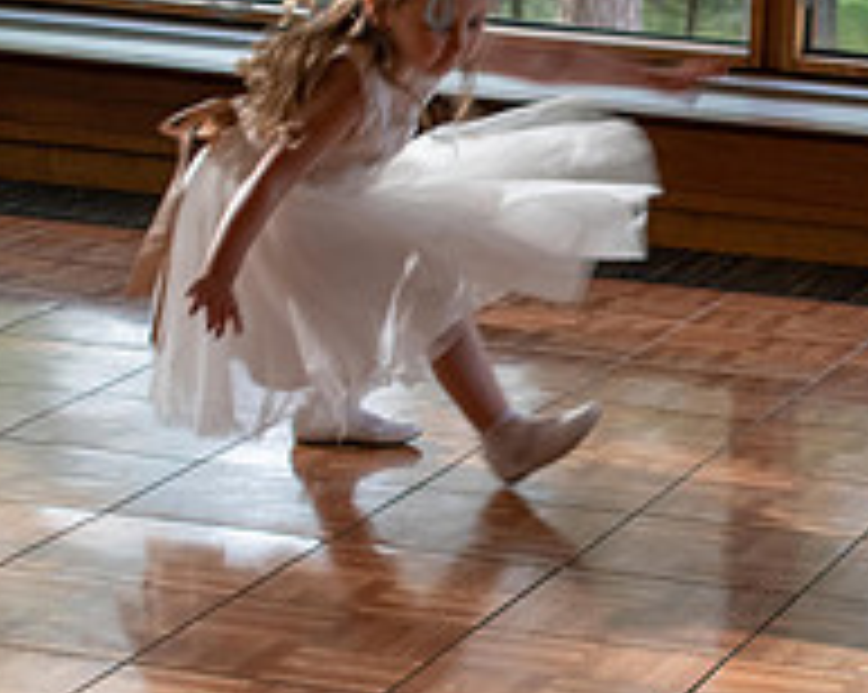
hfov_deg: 11.8
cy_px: 290
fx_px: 4132
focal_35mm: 161
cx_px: 908
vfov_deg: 9.6
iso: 400
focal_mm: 38
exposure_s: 1/100
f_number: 5
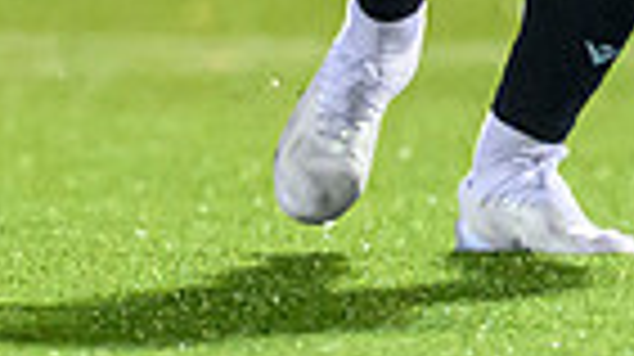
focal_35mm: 3791
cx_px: 454
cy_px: -252
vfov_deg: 0.3
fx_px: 63671
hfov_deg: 0.6
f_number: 3.2
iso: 8000
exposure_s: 1/1000
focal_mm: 400
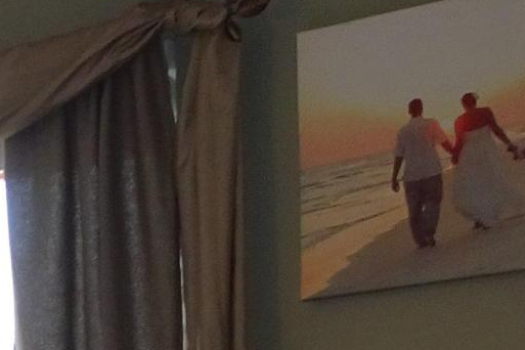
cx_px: -756
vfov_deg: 8.6
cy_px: 810
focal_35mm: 146
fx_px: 2129
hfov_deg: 11.5
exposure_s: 1/30
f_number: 3.5
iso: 80
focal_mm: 4.1
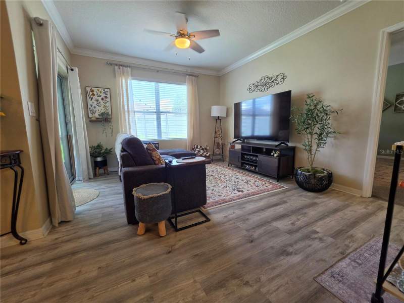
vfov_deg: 89.9
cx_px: 202
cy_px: 152
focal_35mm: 13
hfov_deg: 106.2
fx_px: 152
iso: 125
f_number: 1.9
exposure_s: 1/120
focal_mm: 2.2
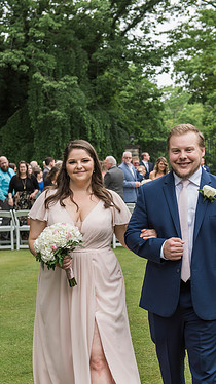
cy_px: 223
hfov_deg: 19.1
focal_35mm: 63
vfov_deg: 33.3
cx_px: 96
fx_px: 642
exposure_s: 1/640
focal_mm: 50
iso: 800
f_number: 4.5
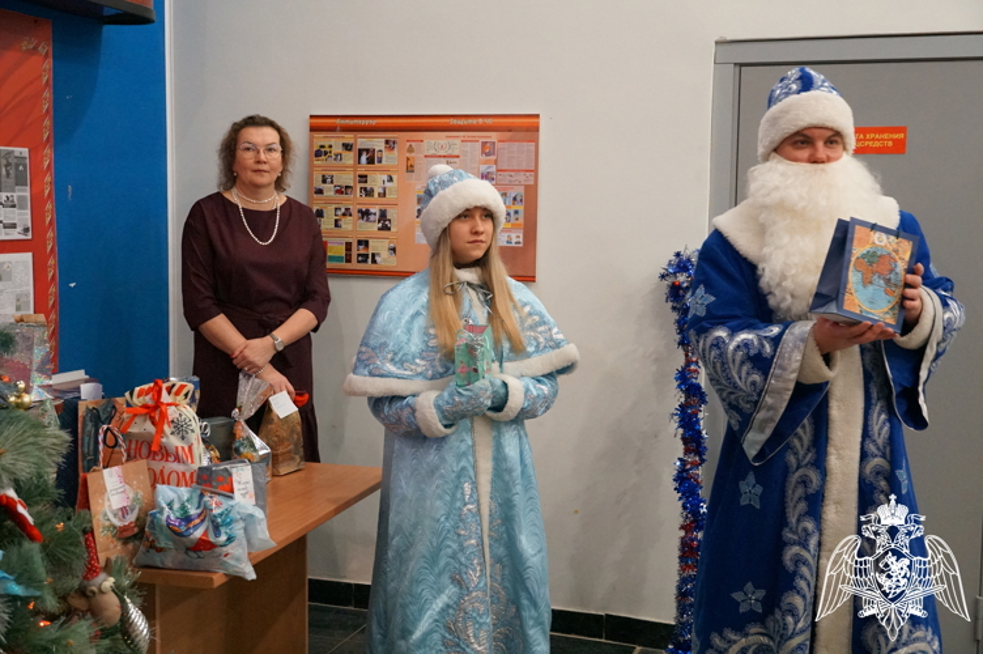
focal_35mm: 46
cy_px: 327
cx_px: 492
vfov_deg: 28.9
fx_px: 1269
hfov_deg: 42.4
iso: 6400
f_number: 4.5
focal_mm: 31
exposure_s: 1/125
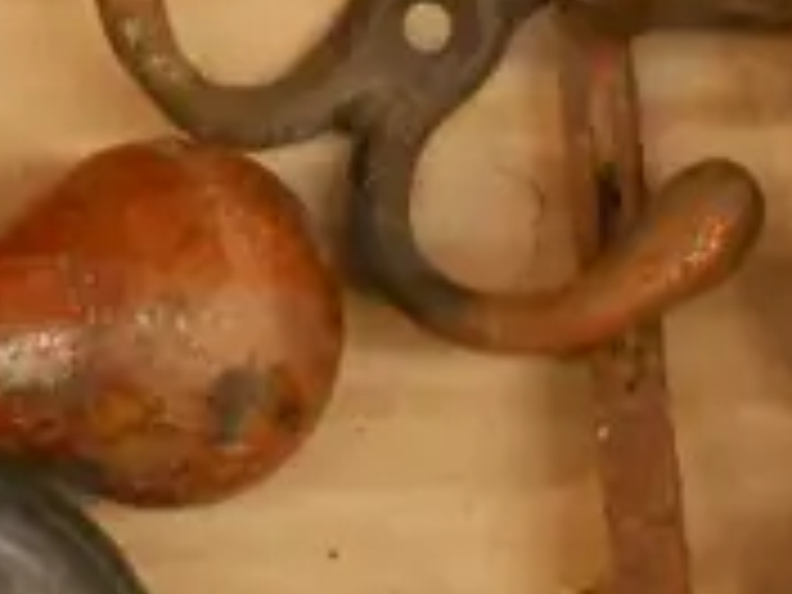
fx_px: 8511
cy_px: 920
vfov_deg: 4.0
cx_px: -639
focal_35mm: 372
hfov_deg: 5.3
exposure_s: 1/30
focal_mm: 32
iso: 3200
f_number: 5.6
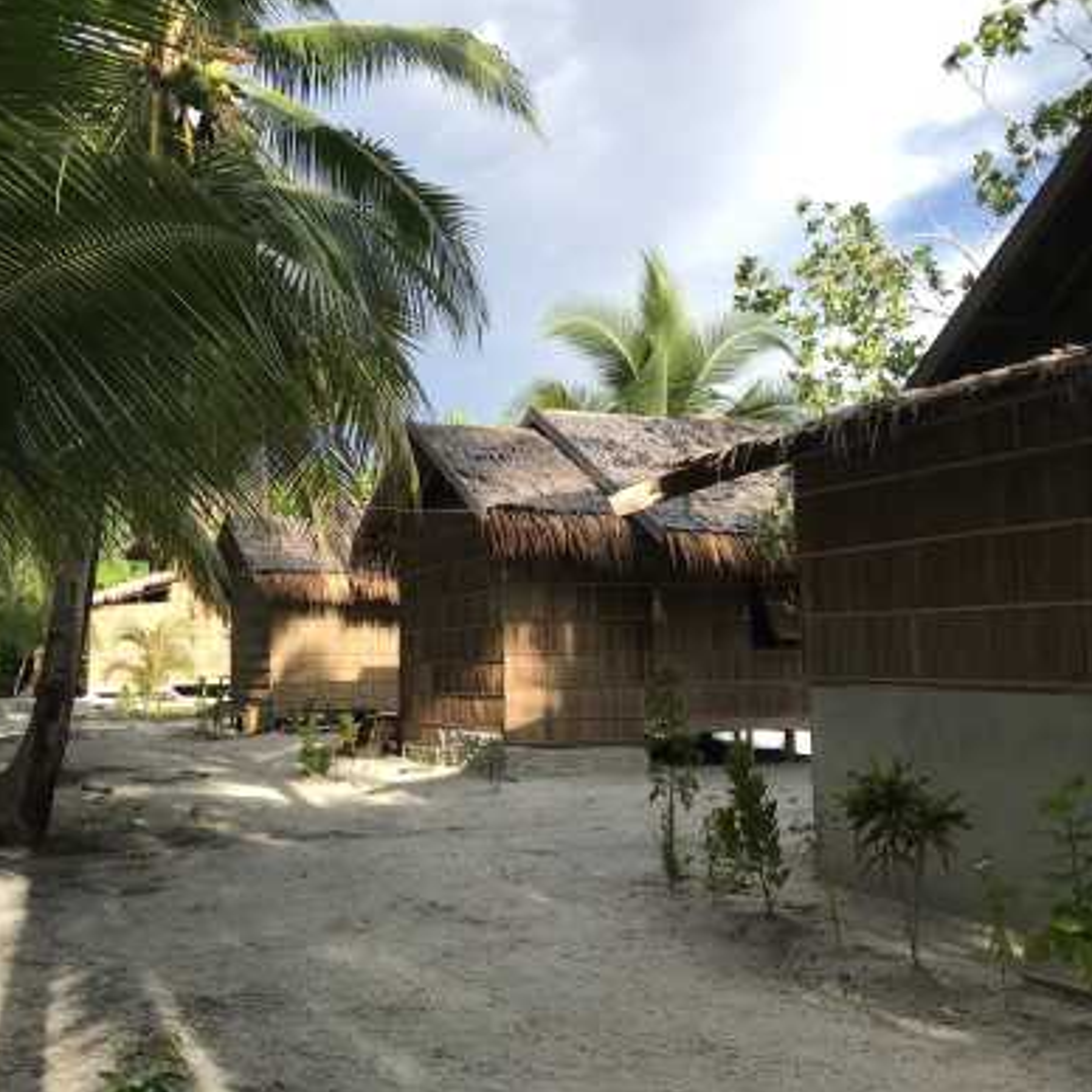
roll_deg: +0.1
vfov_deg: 48.4
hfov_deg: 47.6
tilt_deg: +6.9
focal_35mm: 34
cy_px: 538
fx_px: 1213
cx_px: 359
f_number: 1.8
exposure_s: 1/921
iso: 20
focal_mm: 3.99
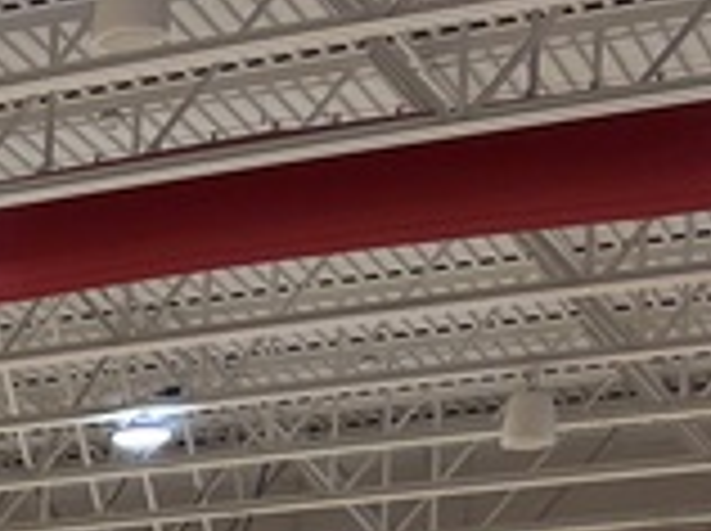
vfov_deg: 8.0
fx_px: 3466
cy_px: 1364
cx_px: -1548
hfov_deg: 9.0
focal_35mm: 169
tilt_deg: -1.7
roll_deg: -1.2
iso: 80
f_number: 1.6
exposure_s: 1/60
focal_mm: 5.96
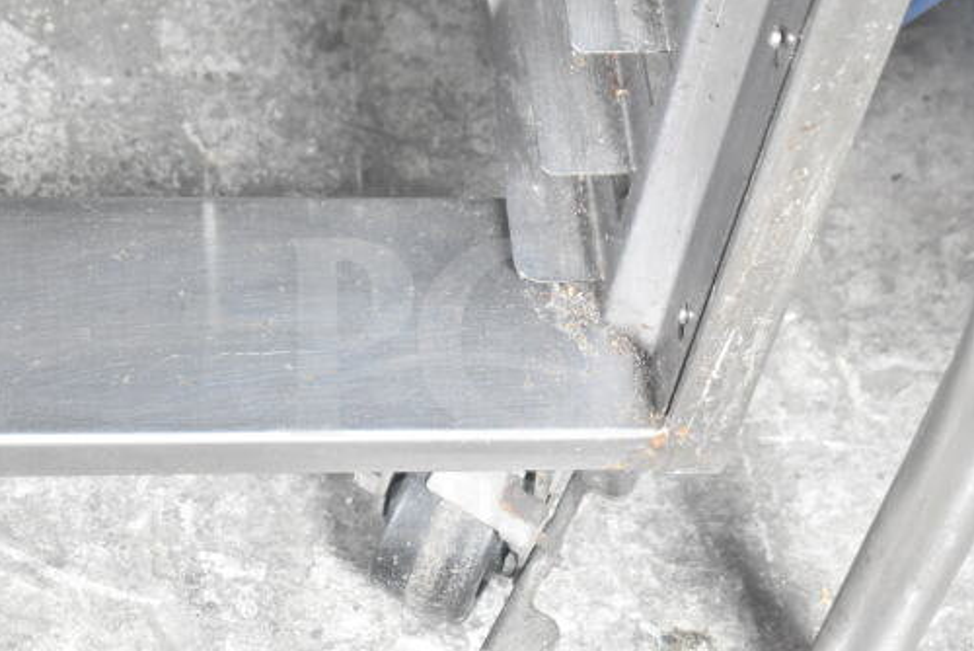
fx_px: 2724
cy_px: 393
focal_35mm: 101
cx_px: 464
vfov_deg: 13.6
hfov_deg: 20.3
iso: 3200
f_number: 5.6
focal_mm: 55
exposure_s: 1/100
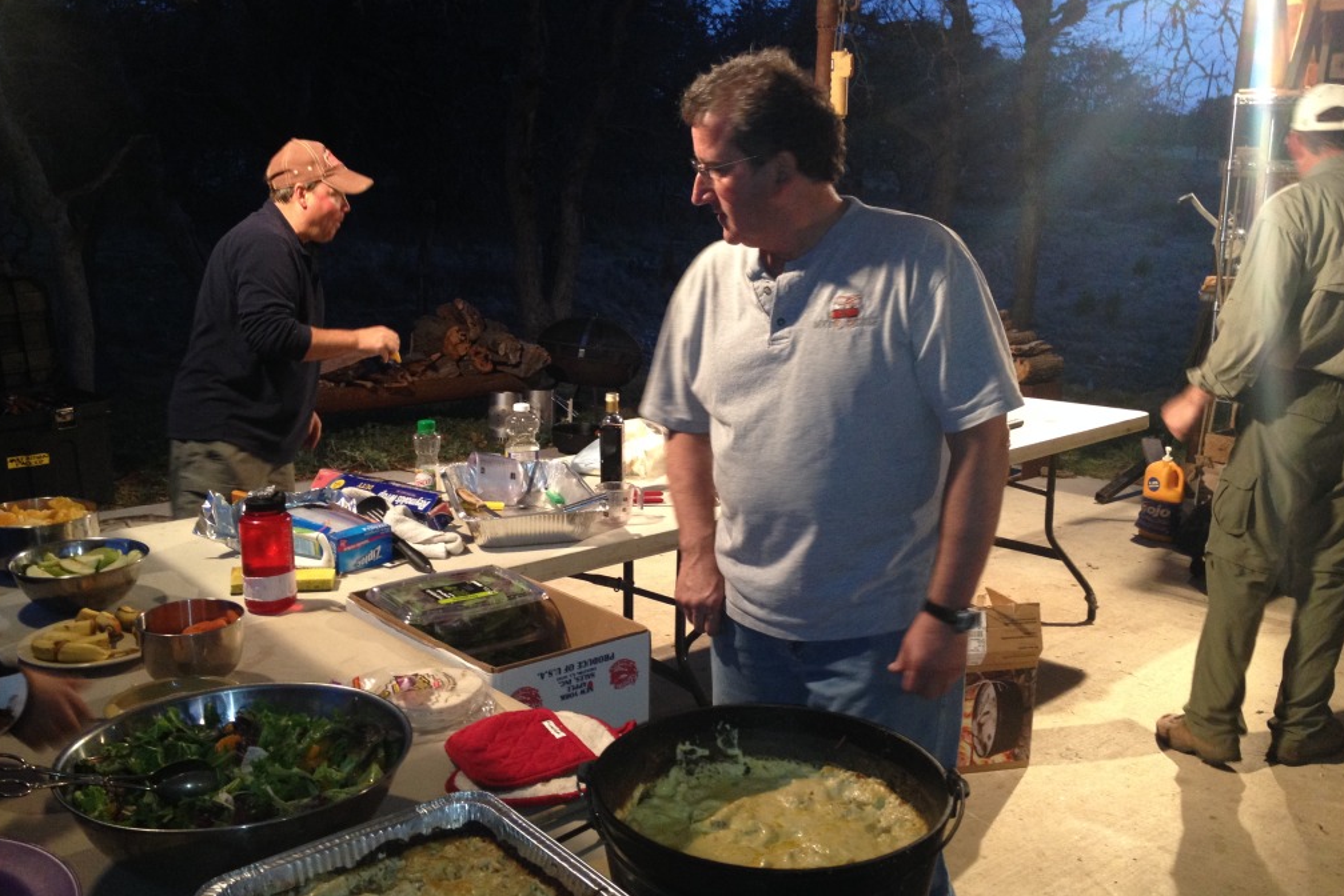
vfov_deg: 36.0
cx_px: 679
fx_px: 1382
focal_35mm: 37
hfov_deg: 51.9
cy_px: 469
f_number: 2.4
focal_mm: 4.28
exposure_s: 1/20
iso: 160
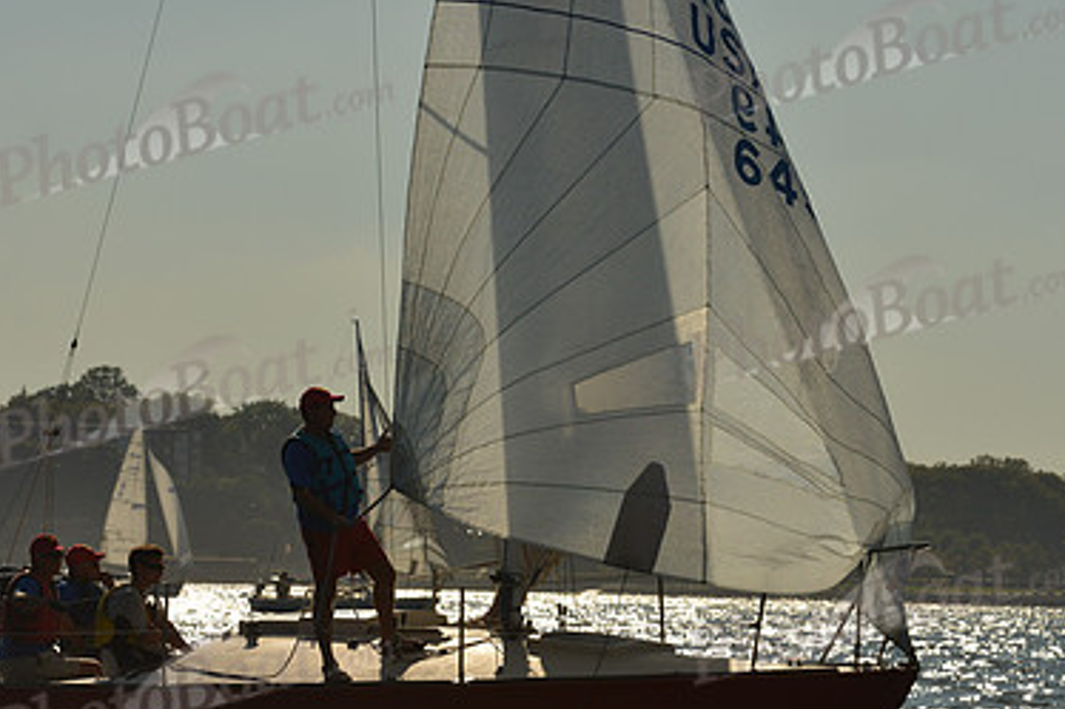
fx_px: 5736
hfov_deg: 10.6
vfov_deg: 7.1
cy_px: 503
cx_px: 544
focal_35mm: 194
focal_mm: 125
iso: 400
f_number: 11
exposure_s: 1/1250
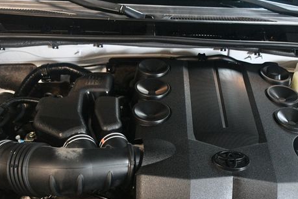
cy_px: 137
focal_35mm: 46
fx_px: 381
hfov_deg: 42.6
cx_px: 177
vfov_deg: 29.0
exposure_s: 1/60
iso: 3200
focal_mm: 22
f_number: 3.5
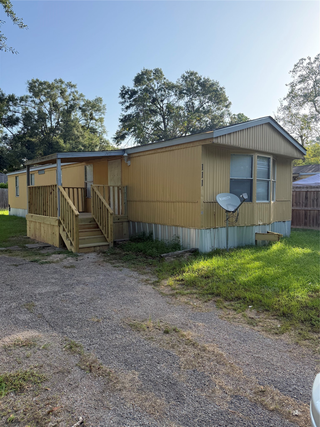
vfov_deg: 71.6
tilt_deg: -1.8
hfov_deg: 56.8
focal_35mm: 24
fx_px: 296
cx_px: 160
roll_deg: -1.3
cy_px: 214
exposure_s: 1/1727
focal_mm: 6.76
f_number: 1.78
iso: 100
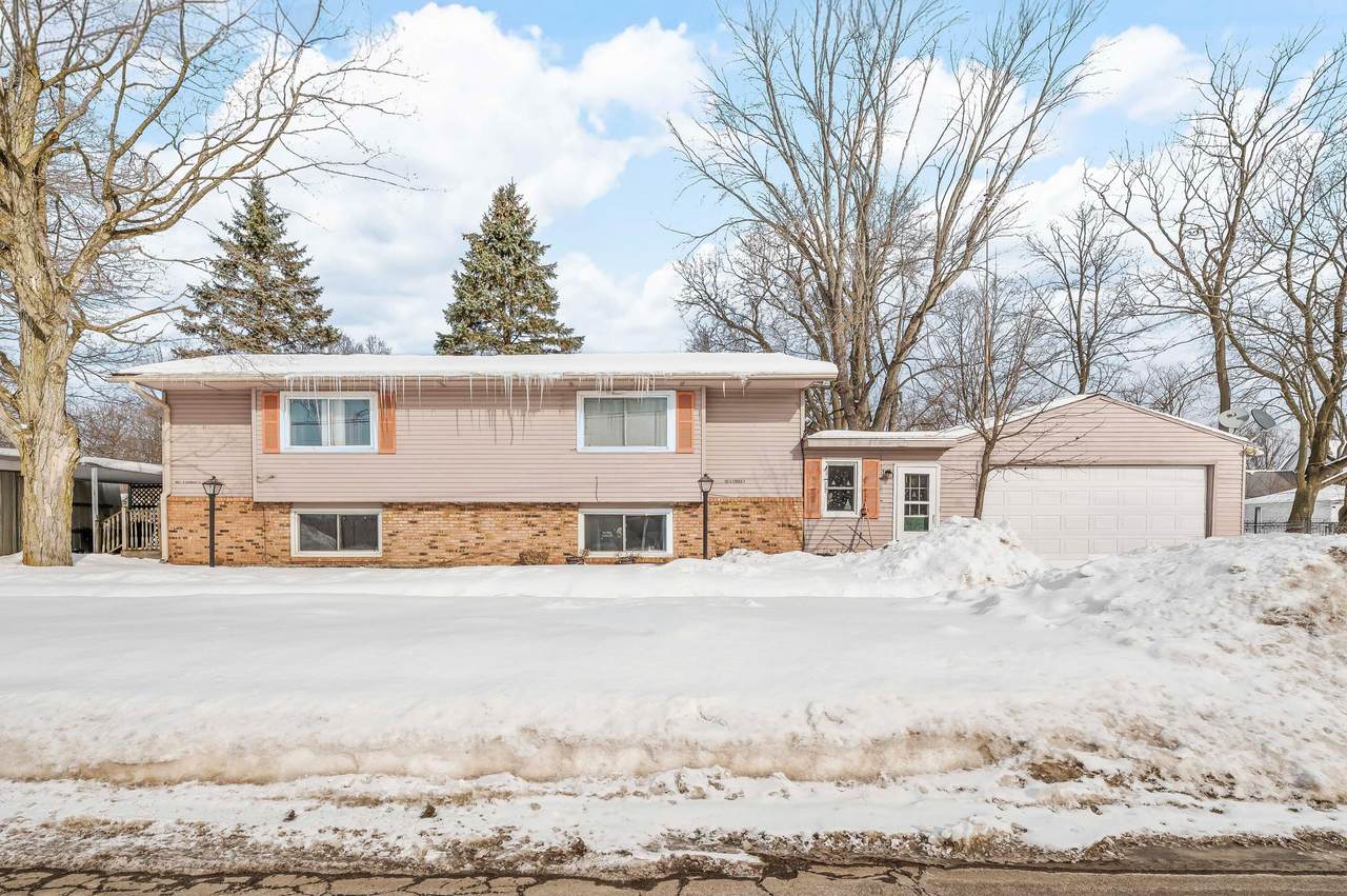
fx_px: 523
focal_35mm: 14
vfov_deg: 81.1
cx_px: 674
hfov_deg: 104.3
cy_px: 448
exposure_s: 1/500
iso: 250
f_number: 11
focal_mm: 14
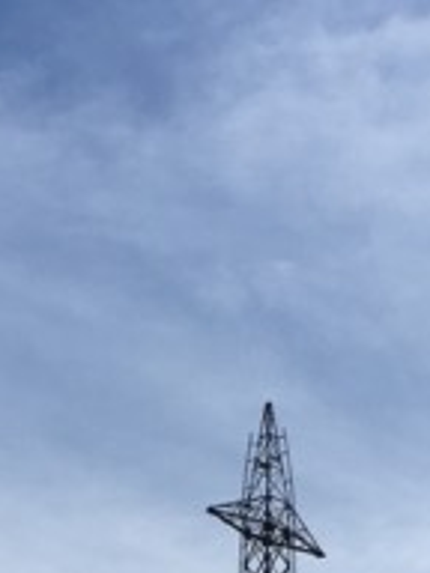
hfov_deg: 12.2
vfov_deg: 15.3
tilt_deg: +12.1
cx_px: 200
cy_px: 809
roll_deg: +1.2
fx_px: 2004
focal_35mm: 121
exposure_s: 1/3497
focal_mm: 4.15
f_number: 2.2
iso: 25
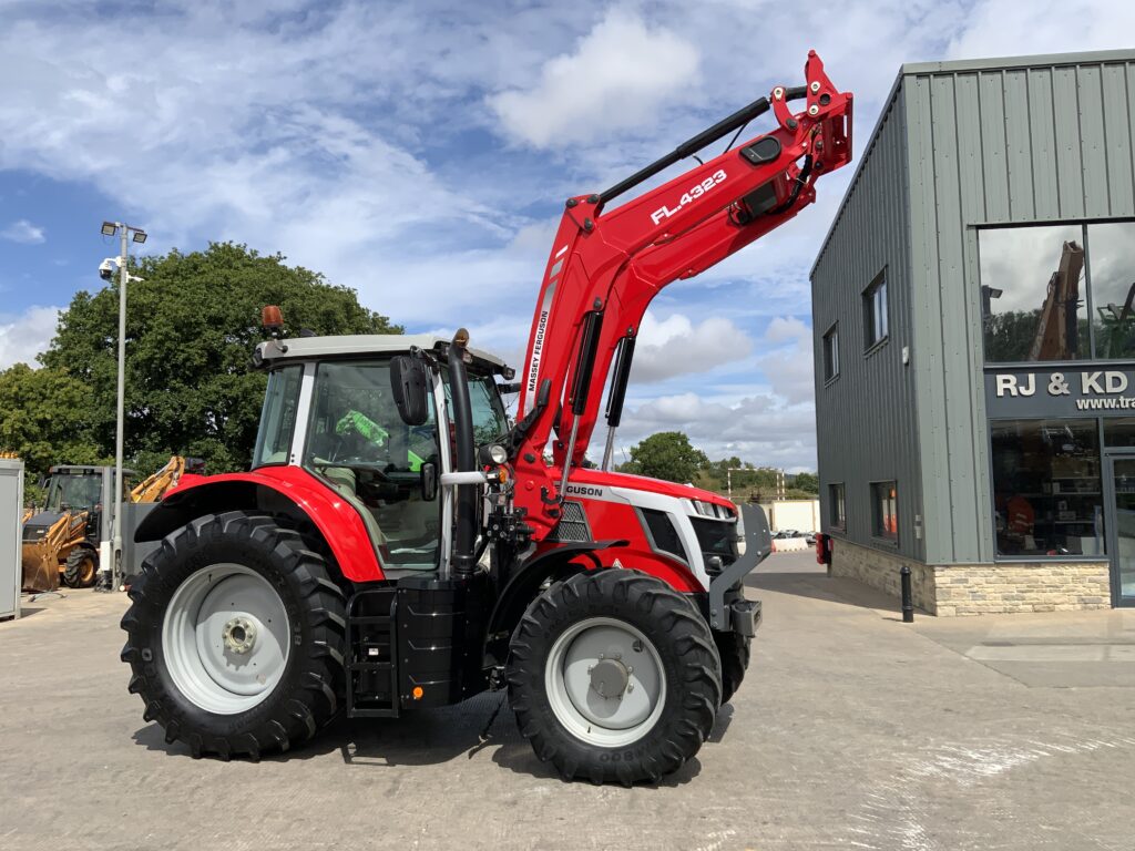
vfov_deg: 48.2
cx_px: 568
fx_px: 951
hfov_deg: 61.7
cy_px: 426
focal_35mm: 29
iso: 16
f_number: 1.8
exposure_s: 1/2801
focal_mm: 3
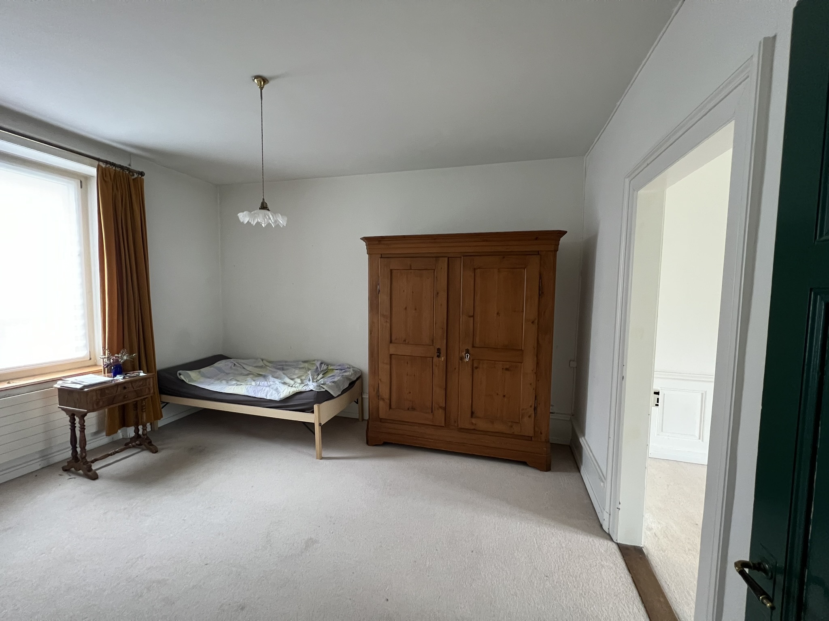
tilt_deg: -3.6
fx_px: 311
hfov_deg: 106.2
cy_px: 310
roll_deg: -0.4
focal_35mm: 13
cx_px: 414
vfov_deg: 89.9
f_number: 1.8
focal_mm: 1.57
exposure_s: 1/60
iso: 500
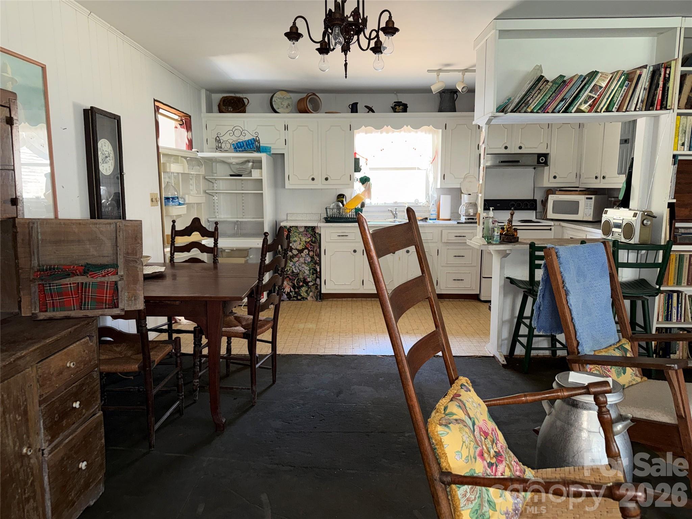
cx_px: 346
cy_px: 260
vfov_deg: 56.8
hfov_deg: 71.6
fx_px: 480
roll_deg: +0.0
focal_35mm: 24
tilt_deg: -7.3
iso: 125
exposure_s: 1/17
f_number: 1.78
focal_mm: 6.76
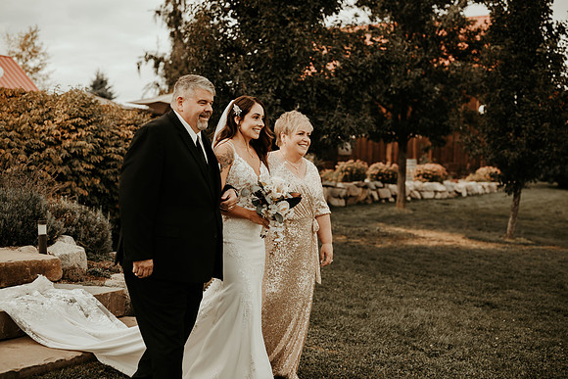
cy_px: 190
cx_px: 284
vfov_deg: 27.0
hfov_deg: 39.6
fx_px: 789
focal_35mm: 50
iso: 100
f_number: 2.8
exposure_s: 1/500
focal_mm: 50
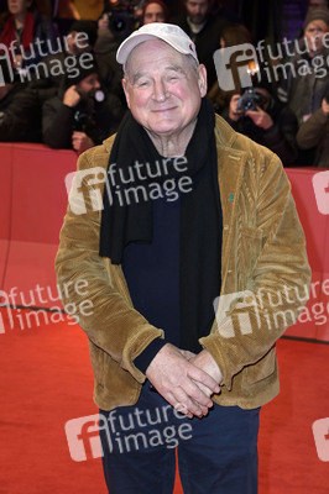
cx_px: 164
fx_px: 934
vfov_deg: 29.7
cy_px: 247
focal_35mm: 68
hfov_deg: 20.0
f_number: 5.6
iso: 1600
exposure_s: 1/250
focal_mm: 68
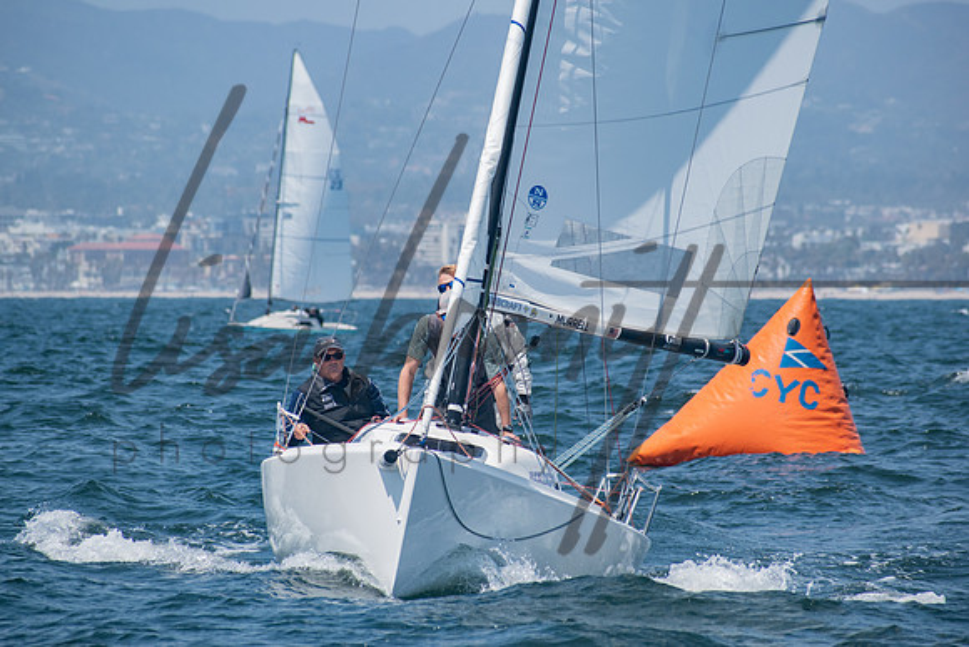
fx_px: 8929
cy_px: 324
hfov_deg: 6.2
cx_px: 484
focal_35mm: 332
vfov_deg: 4.1
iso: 400
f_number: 8
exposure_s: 1/1250
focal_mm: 220
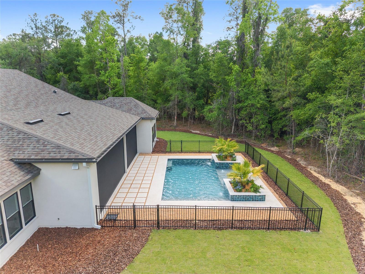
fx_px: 253
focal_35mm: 24
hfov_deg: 71.6
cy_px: 137
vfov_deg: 56.8
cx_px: 182
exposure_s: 1/2000
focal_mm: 8.67
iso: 410
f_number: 1.8
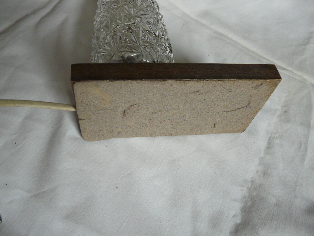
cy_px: 118
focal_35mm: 28
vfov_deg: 49.7
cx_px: 157
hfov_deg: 63.4
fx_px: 254
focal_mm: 4.6
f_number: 2.8
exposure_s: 1/20
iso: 200
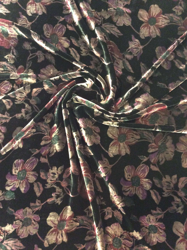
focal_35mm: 32
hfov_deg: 44.1
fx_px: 231
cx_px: 94
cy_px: 125
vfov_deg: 56.9
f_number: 2.4
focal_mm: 3.3
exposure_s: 1/15
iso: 320
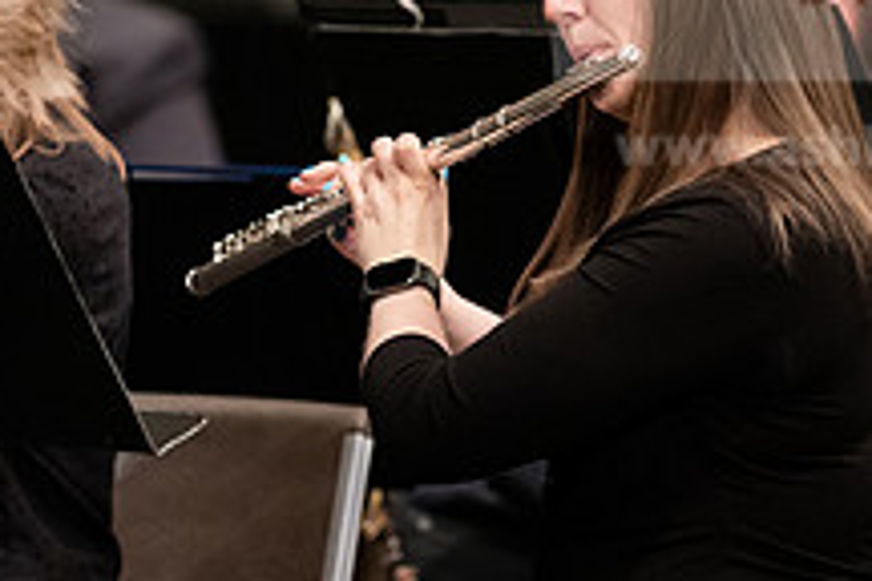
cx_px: 432
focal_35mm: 804
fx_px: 19473
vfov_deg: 1.7
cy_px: 232
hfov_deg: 2.6
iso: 4000
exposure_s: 1/320
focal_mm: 300
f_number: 3.2
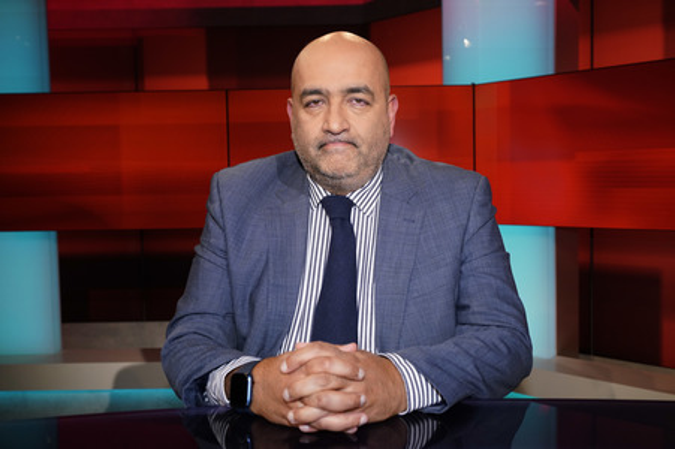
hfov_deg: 58.8
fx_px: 600
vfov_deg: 41.1
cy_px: 224
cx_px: 338
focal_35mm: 32
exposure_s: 1/125
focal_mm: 32
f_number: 5
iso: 2000
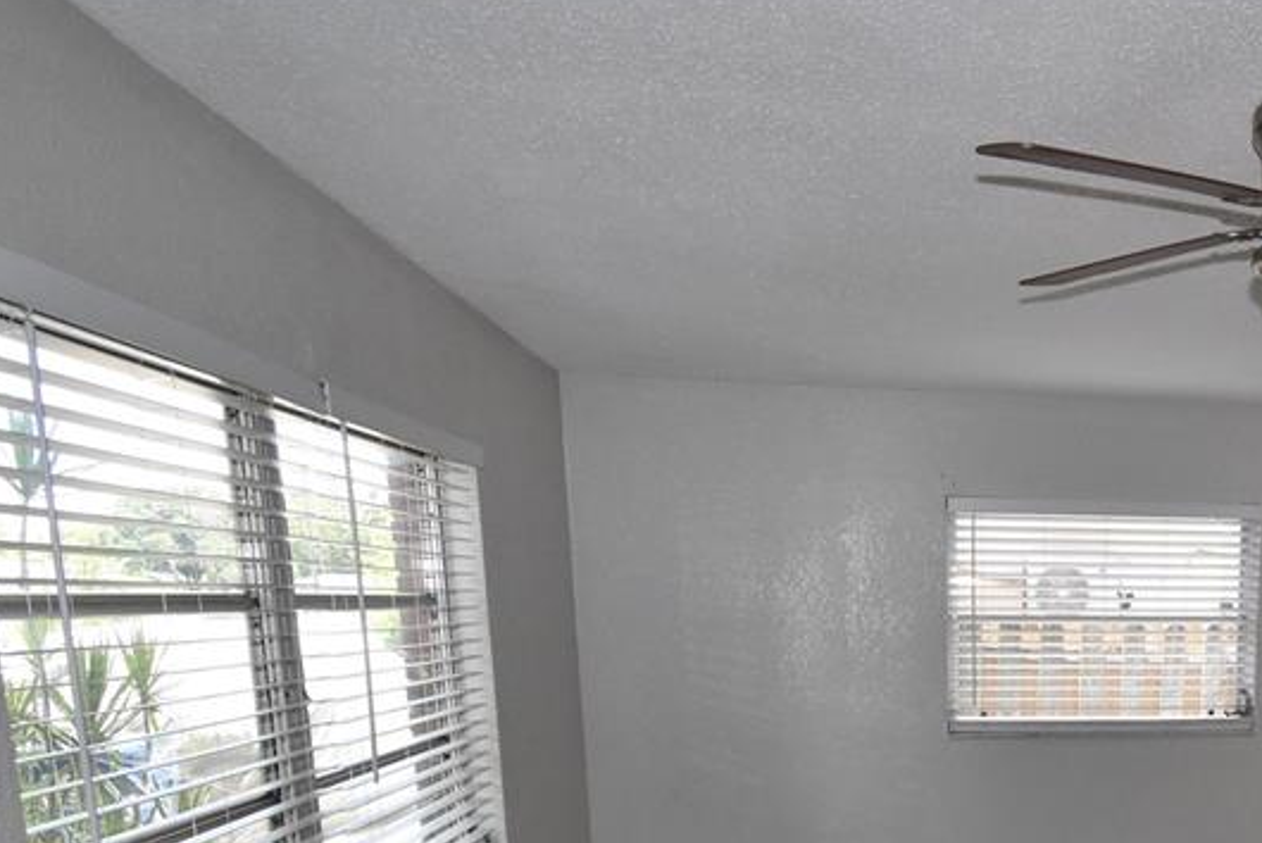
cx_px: 1055
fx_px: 1017
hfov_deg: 57.6
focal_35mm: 29
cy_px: 783
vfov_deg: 41.0
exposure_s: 1/200
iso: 1600
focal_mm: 10
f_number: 9
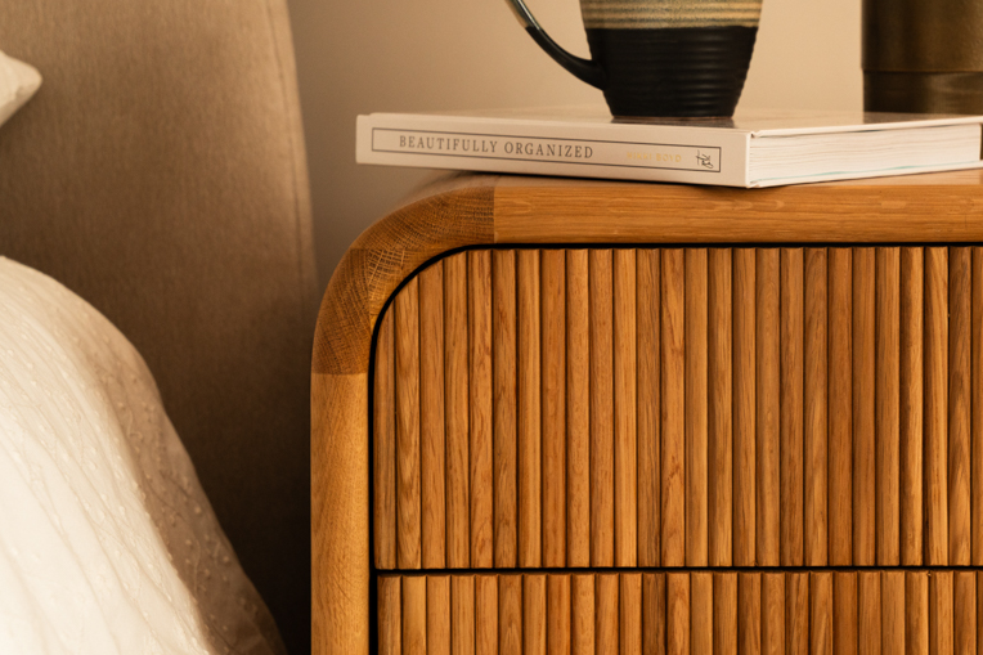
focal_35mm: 110
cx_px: 709
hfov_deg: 18.5
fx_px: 3003
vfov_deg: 12.4
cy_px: 221
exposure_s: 1/80
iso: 1000
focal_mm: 70
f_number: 6.3
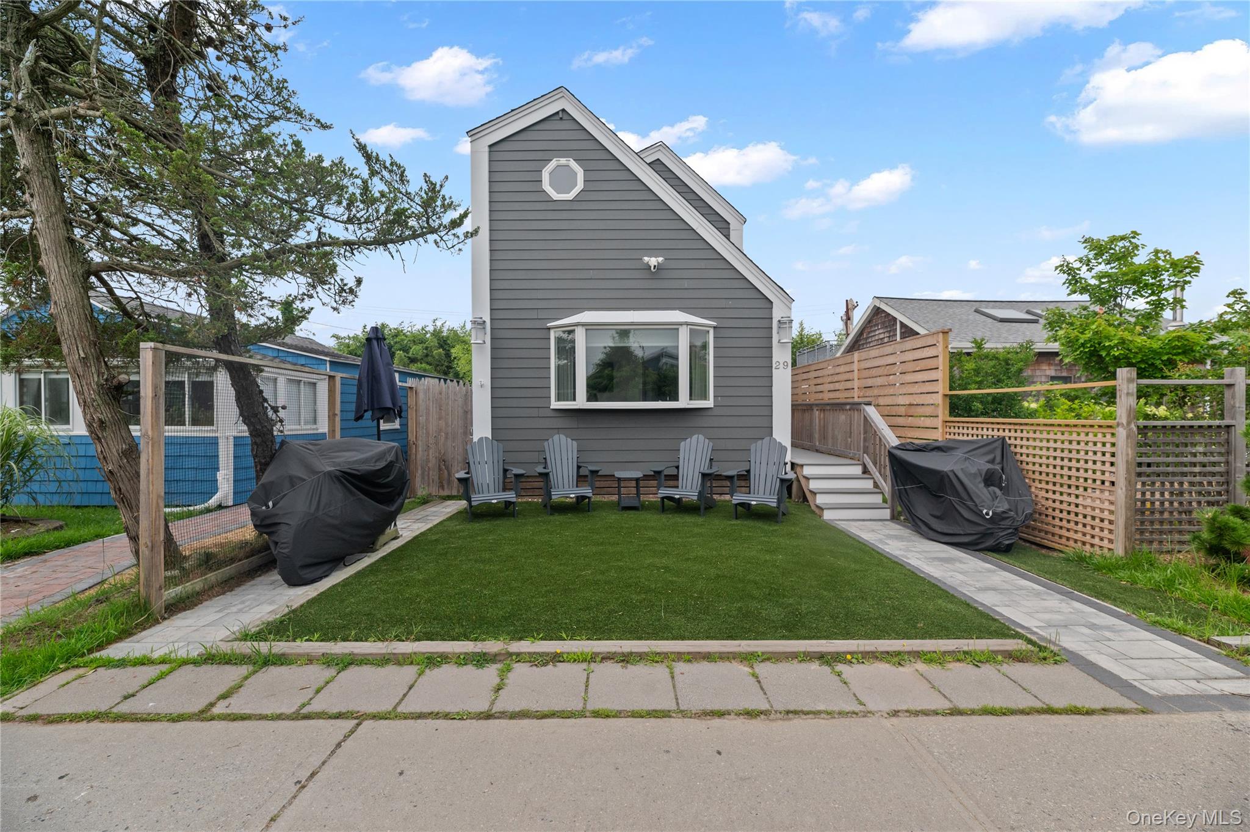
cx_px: 625
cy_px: 416
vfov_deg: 81.1
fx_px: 486
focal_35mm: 14
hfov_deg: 104.3
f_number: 7.1
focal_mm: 14
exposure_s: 1/640
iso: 320
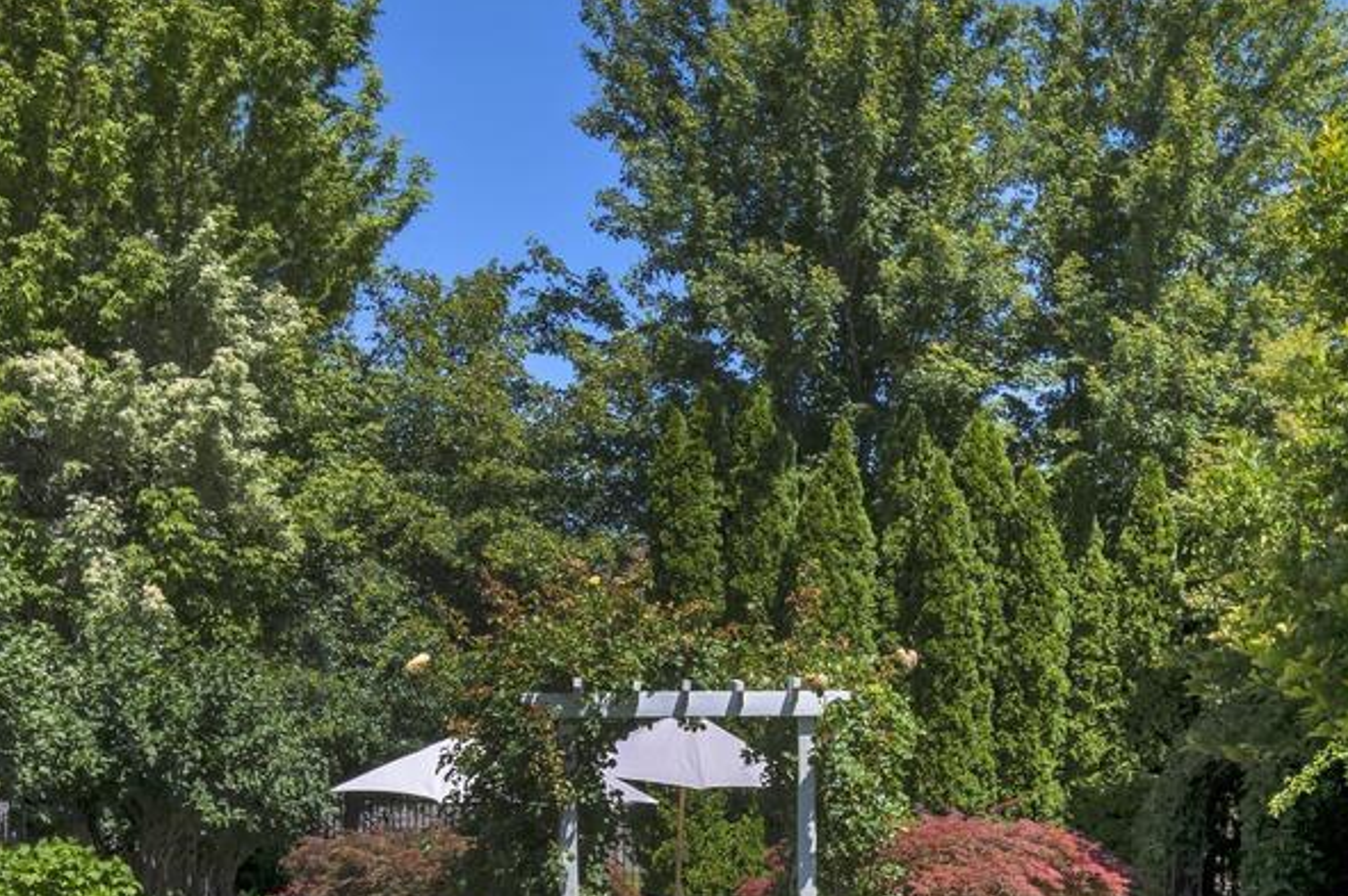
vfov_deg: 25.7
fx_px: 1945
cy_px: 643
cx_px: 748
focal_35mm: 52
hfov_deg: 38.2
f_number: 5.6
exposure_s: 1/800
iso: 64
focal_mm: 20
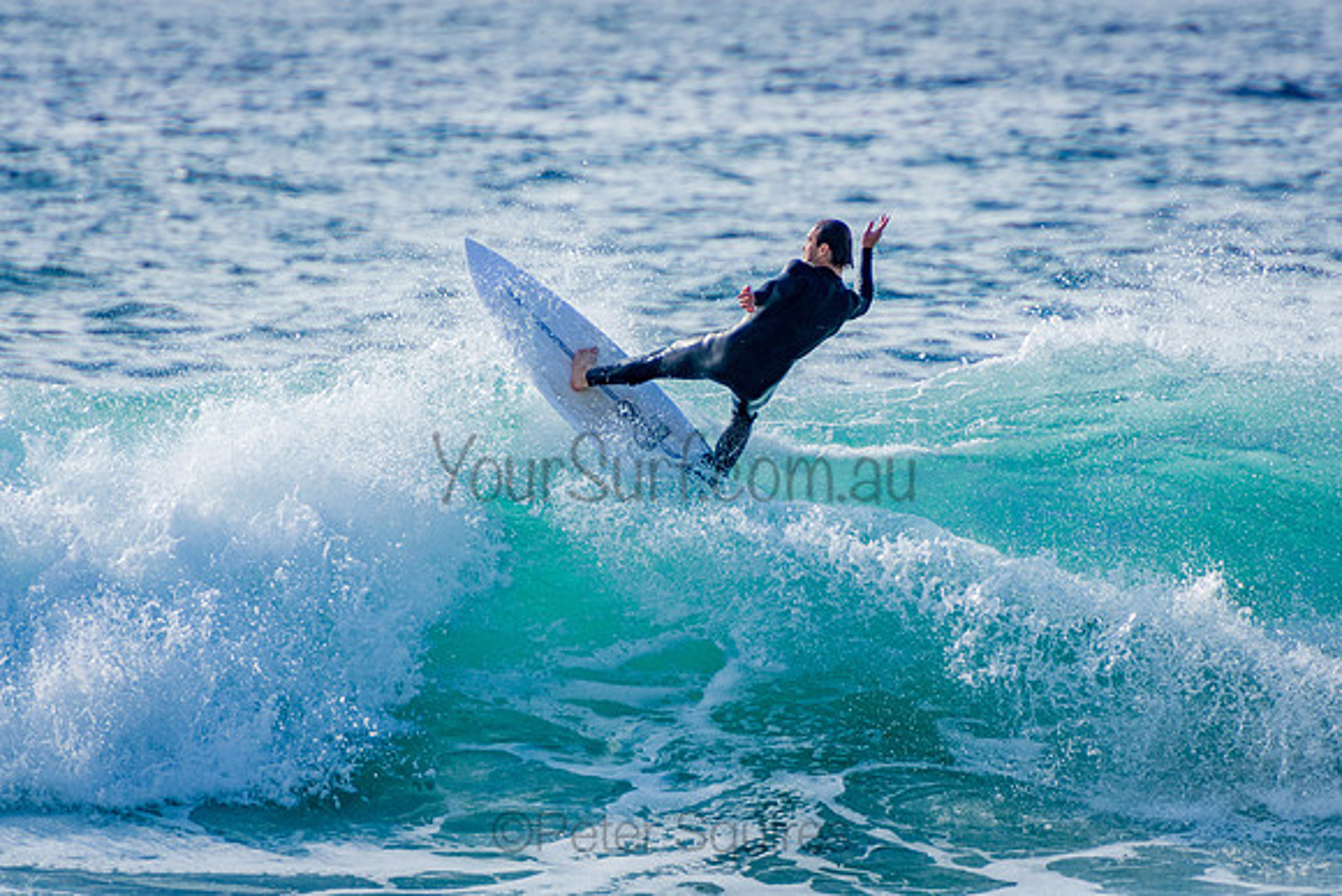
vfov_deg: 2.1
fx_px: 24225
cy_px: 437
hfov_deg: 3.2
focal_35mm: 650
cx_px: 688
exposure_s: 1/2000
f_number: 5.6
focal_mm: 400
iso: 320
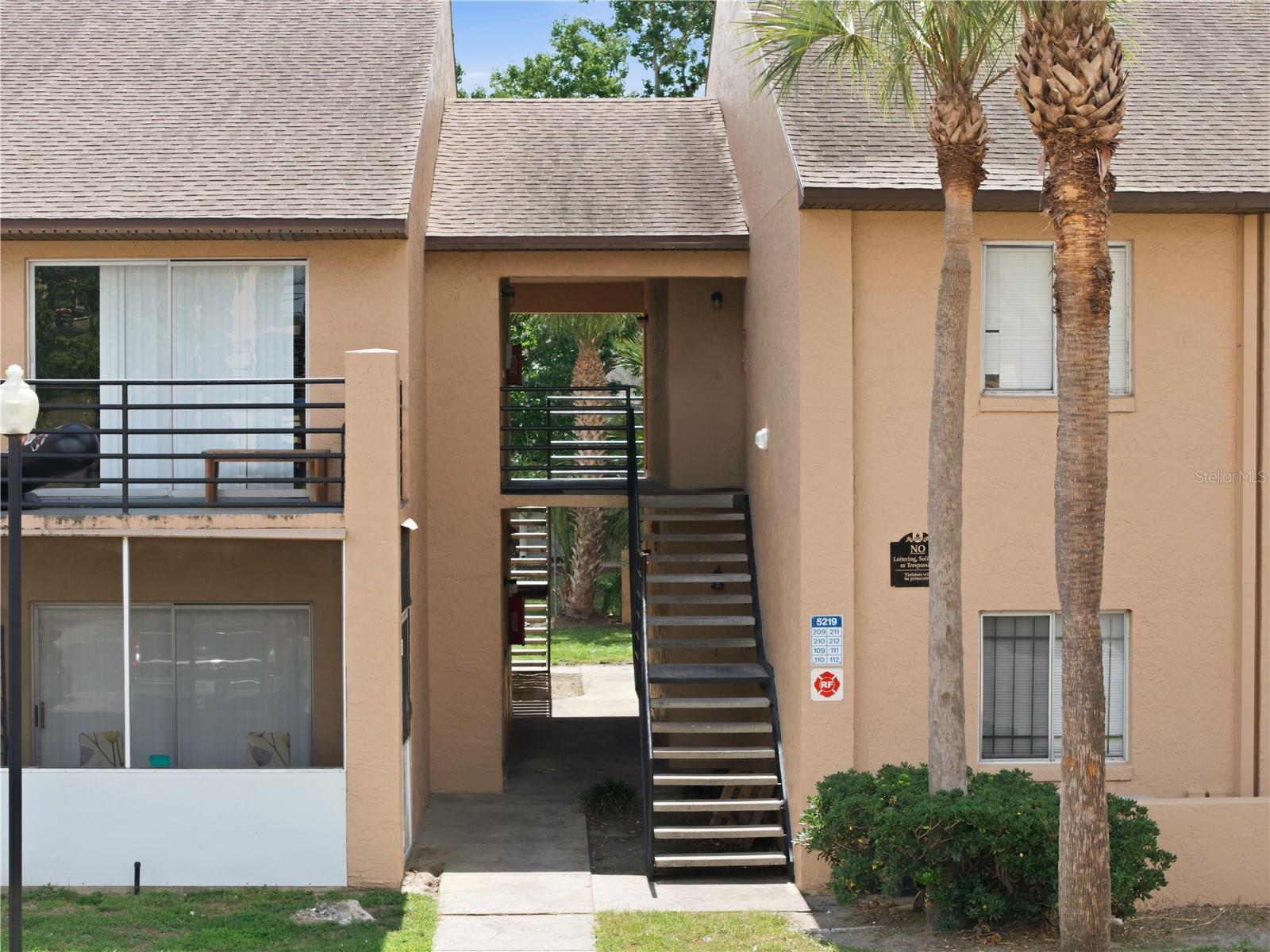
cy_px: 476
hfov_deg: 27.8
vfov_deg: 21.0
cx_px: 635
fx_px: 2568
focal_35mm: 70
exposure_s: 1/30
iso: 100
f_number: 2.8
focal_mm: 19.4
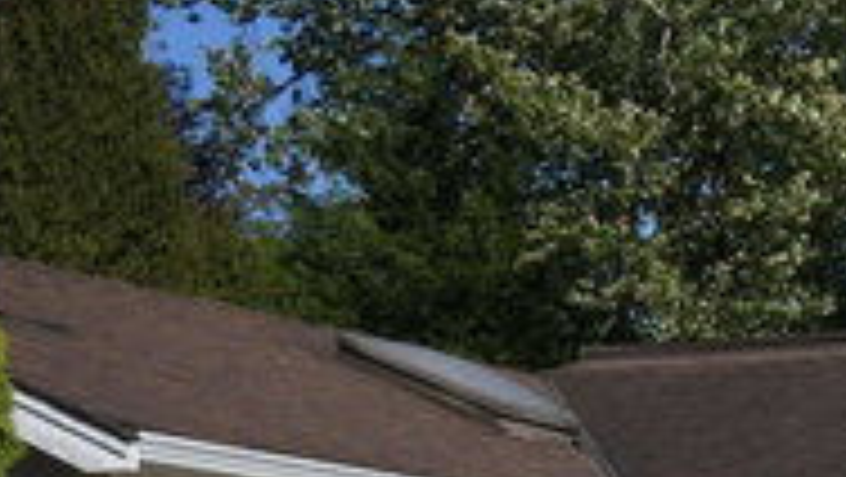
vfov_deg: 8.7
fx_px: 3008
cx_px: 1670
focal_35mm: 134
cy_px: 830
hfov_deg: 13.7
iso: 400
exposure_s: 1/3200
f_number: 5.6
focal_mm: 20
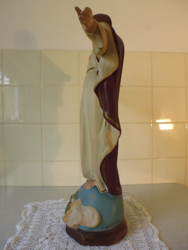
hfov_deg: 56.8
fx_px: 174
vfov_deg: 71.6
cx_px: 94
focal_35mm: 24
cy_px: 125
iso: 100
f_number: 2.8
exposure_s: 1/60
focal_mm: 4.3
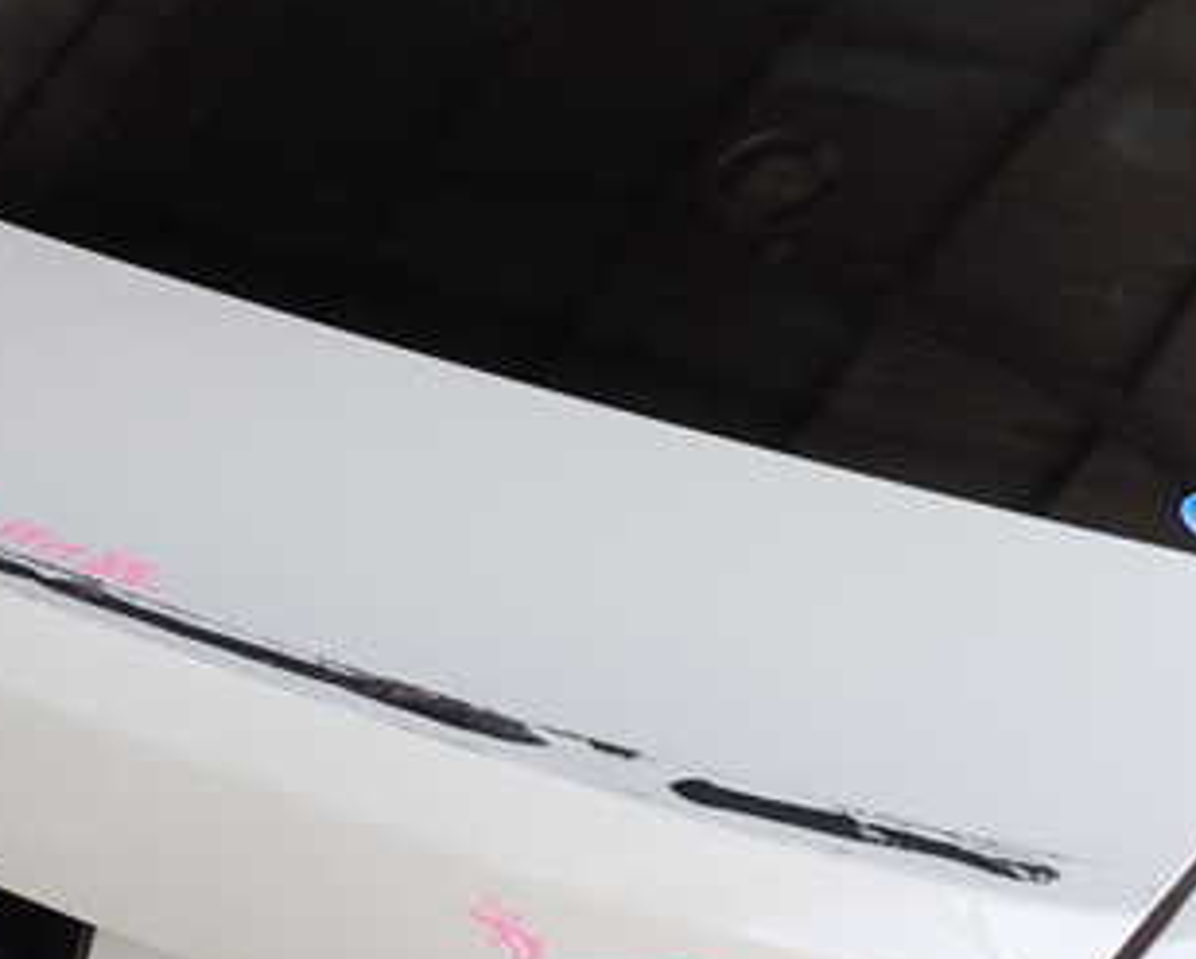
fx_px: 2020
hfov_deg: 32.6
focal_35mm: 57
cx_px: 361
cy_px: 765
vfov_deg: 26.2
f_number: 3.2
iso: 100
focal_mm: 5.4
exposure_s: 1/200
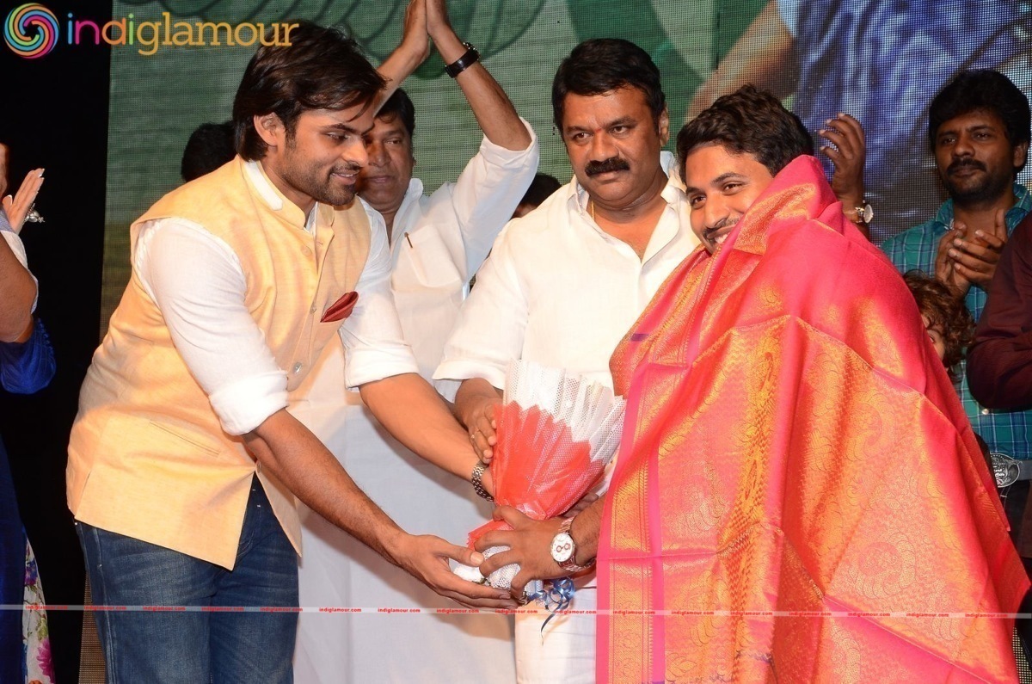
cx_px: 516
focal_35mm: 75
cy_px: 342
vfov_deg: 18.1
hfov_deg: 27.0
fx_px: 2146
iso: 640
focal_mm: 50
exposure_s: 1/125
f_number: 6.3
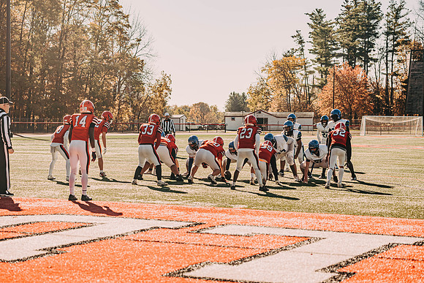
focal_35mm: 89
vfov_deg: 15.4
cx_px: 196
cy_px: 119
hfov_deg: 22.9
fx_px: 1047
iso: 250
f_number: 3.2
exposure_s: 1/2500
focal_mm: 75
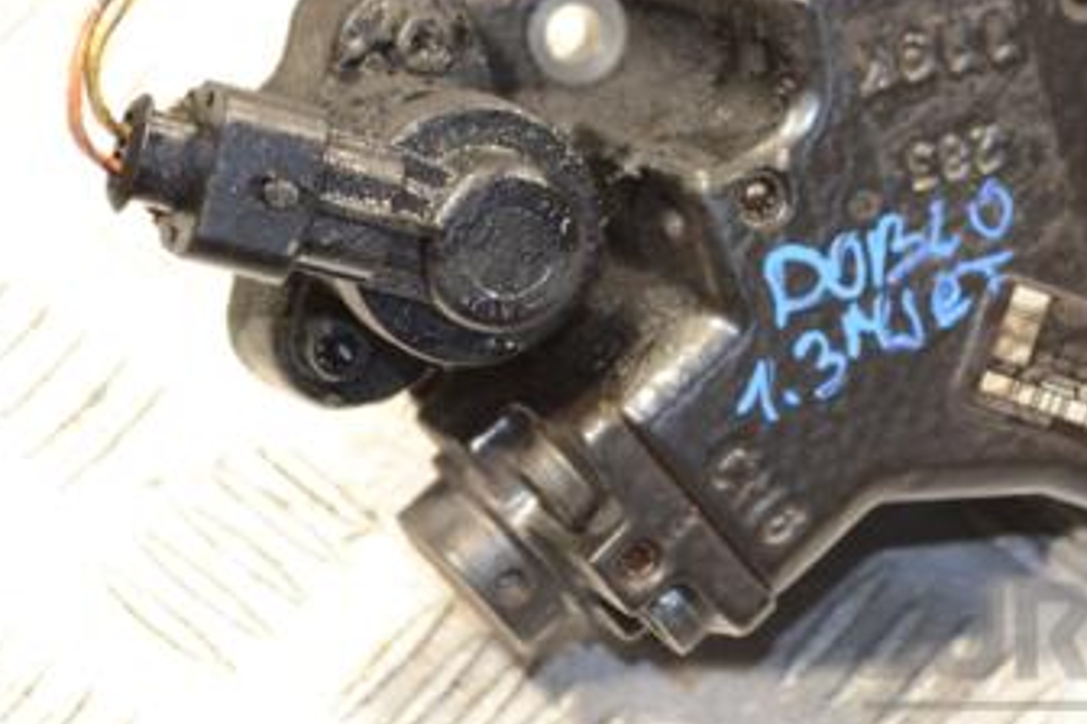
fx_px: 4046
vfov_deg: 10.2
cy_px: 200
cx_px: 793
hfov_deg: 15.2
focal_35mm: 134
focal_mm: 50
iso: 1100
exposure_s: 1/60
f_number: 5.6
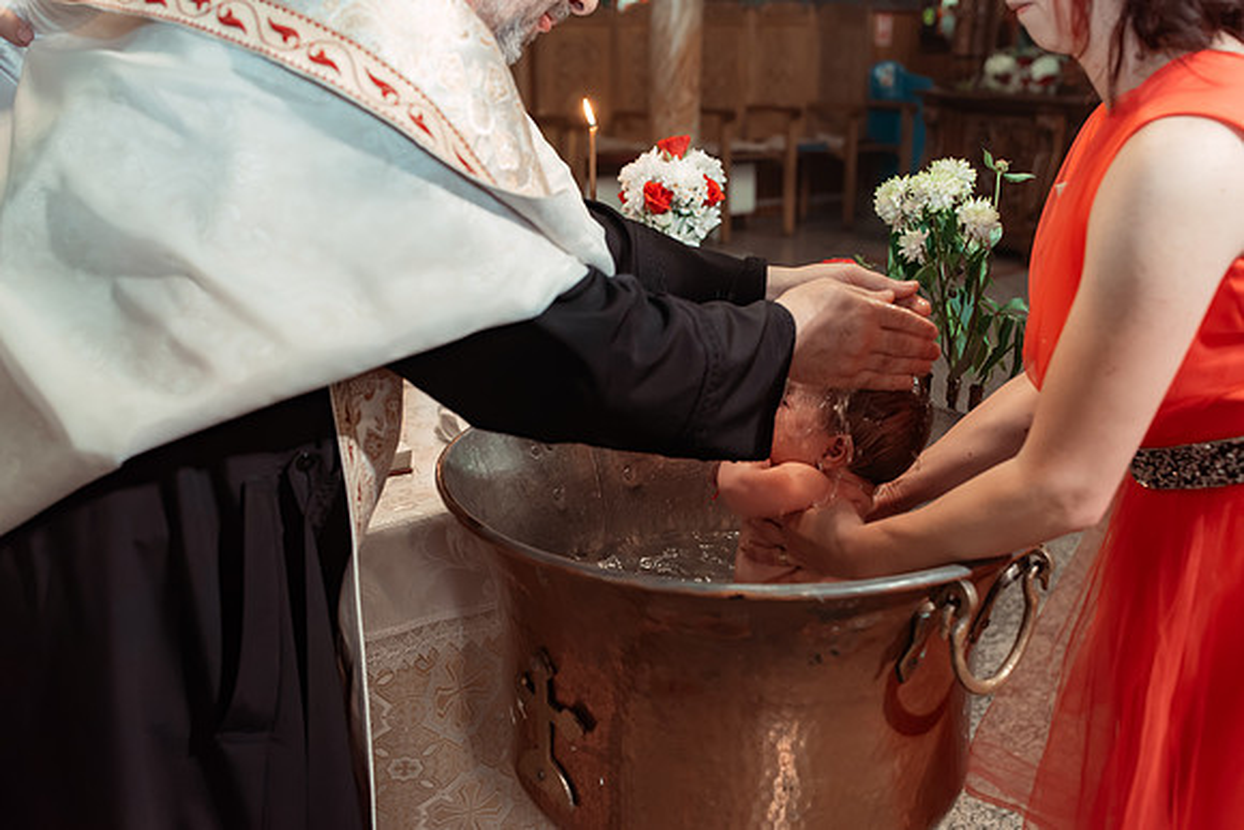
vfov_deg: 36.3
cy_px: 415
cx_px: 622
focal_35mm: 37
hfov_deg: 52.3
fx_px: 1266
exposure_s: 1/200
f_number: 3.5
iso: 1600
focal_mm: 35
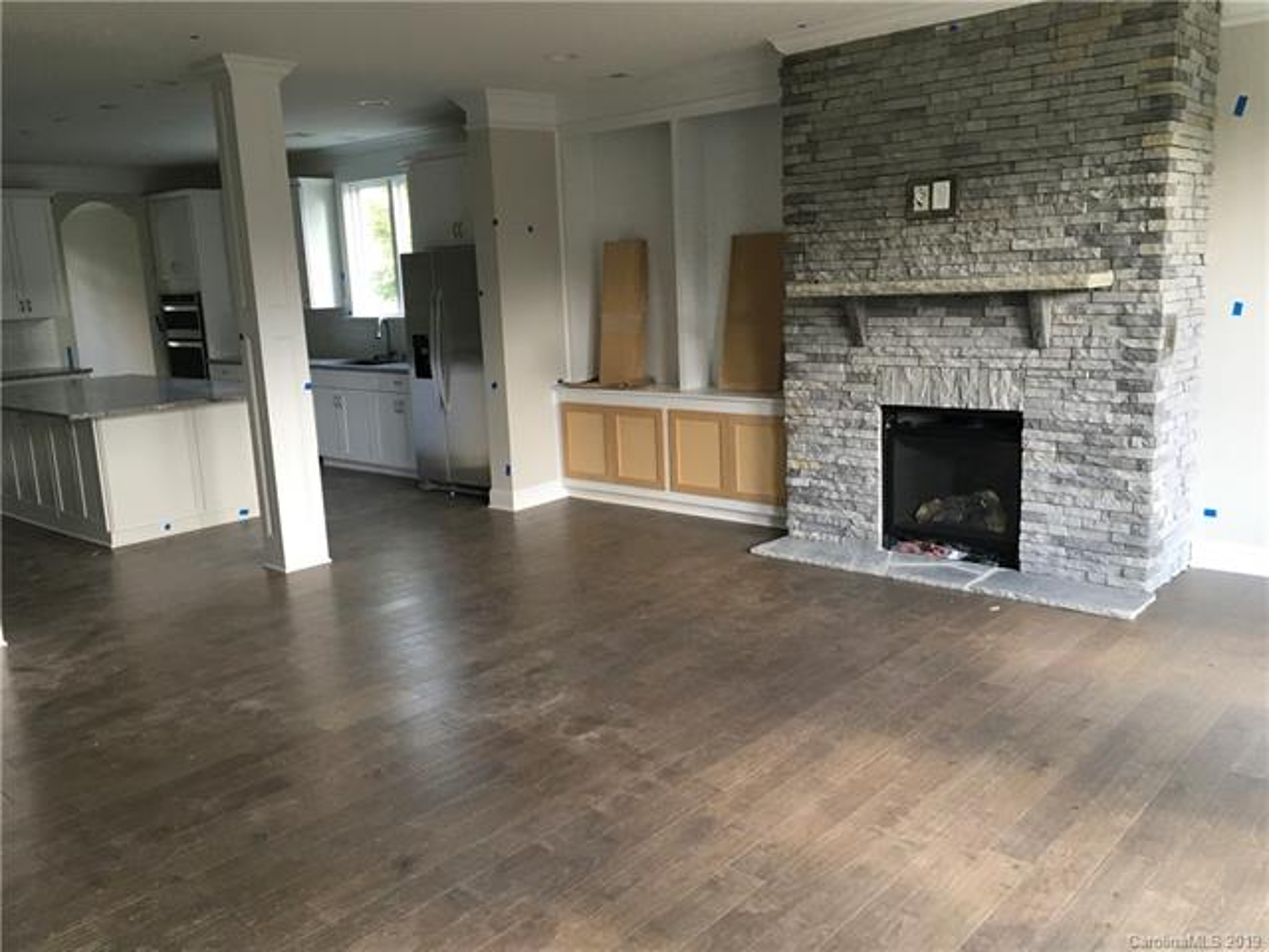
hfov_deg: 61.7
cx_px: 634
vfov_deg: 48.2
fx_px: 1063
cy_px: 476
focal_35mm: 29
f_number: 2.2
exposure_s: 1/30
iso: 40
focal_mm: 4.15
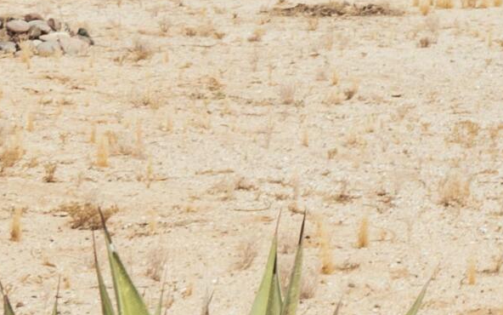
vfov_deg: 8.2
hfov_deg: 12.4
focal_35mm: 155
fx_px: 2125
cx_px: 890
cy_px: -248
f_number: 13
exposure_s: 1/160
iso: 200
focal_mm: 20
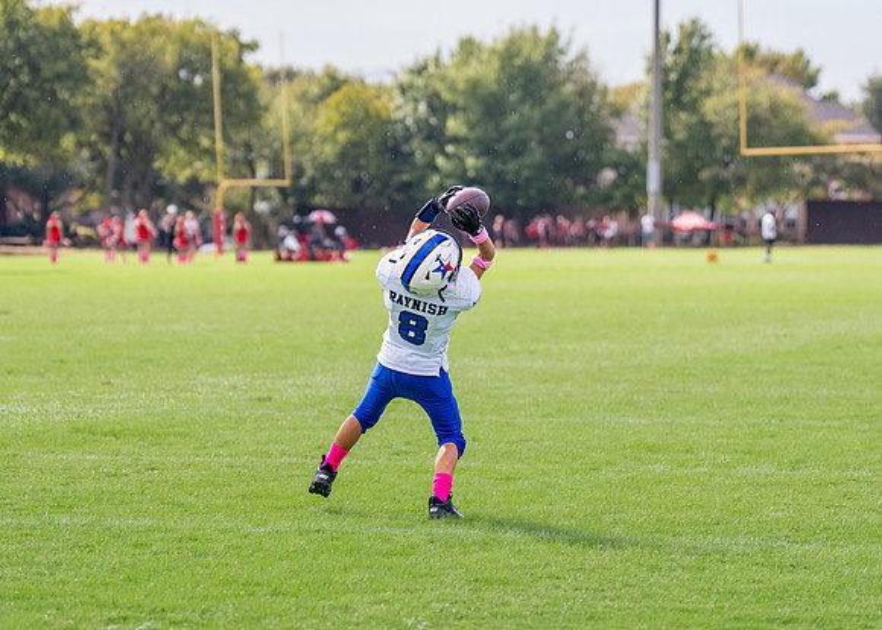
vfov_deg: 8.6
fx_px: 4166
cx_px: 438
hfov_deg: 12.1
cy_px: 311
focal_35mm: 166
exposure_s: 1/3200
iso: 400
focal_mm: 104
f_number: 2.8
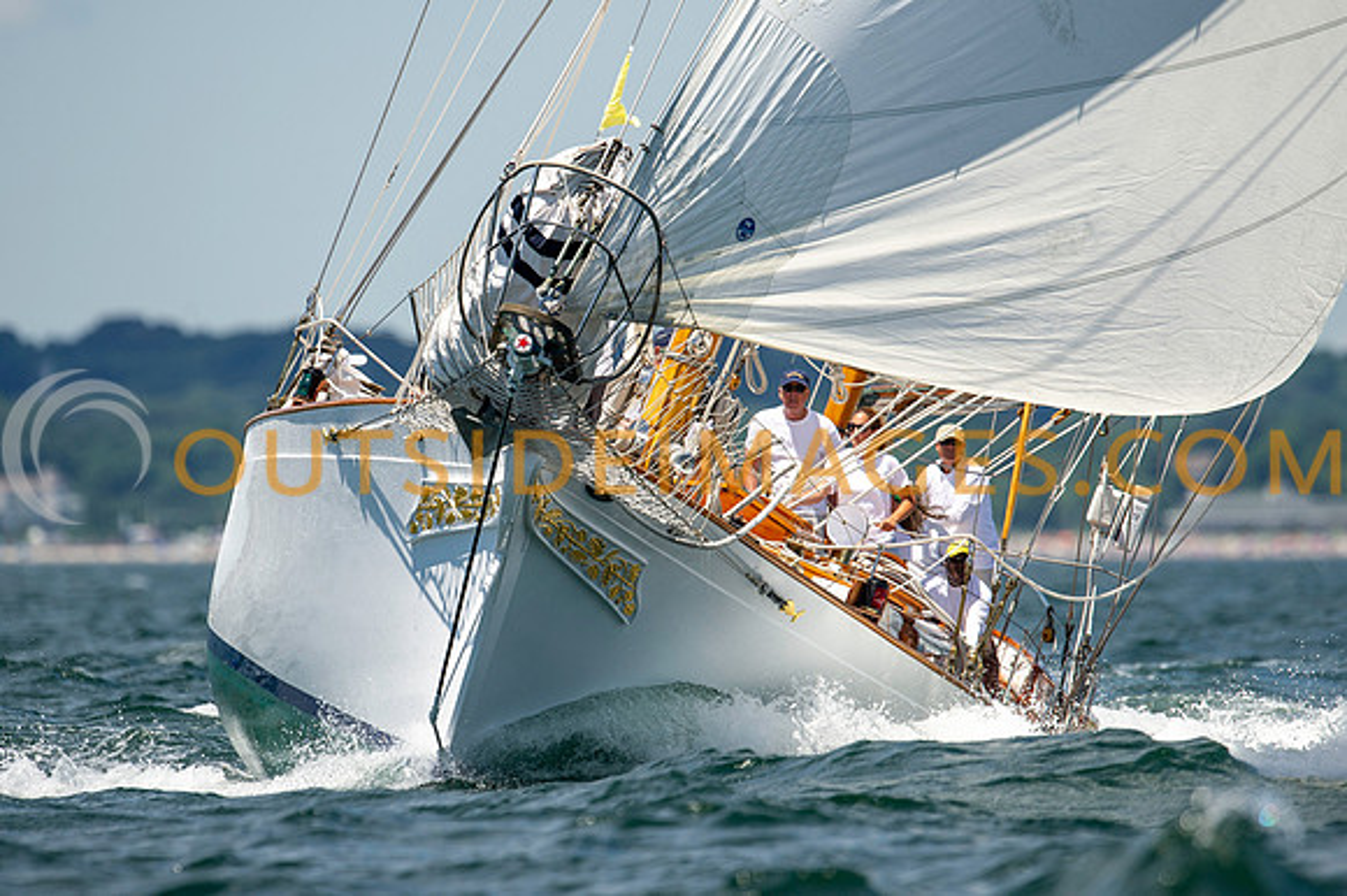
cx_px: 605
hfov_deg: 2.9
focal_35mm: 717
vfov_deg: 1.9
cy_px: 416
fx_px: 26806
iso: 400
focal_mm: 600
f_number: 5
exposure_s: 1/3200
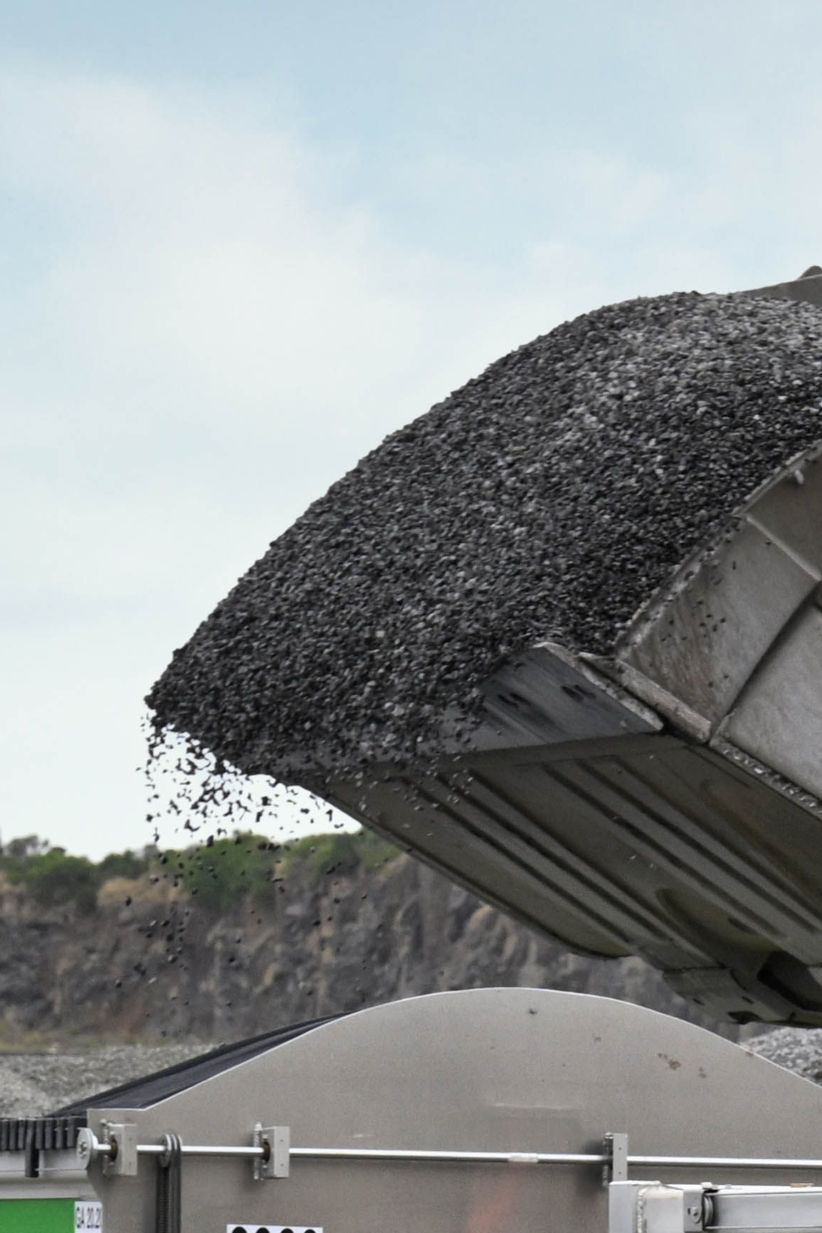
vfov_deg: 6.3
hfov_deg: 4.2
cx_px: 1259
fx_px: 11235
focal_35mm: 328
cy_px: 1341
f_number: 7.1
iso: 400
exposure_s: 1/640
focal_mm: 70
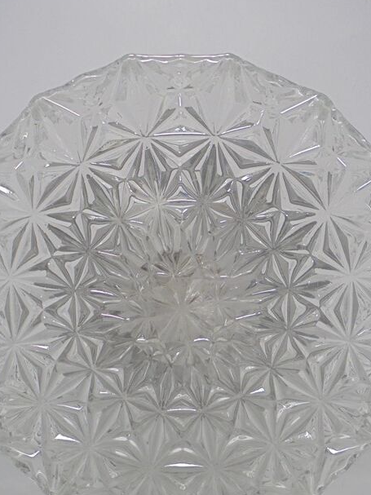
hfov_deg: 33.6
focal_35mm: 43
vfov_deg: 43.6
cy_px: 303
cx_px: 189
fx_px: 615
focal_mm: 5.3
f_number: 3.7
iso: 100
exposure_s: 1/80
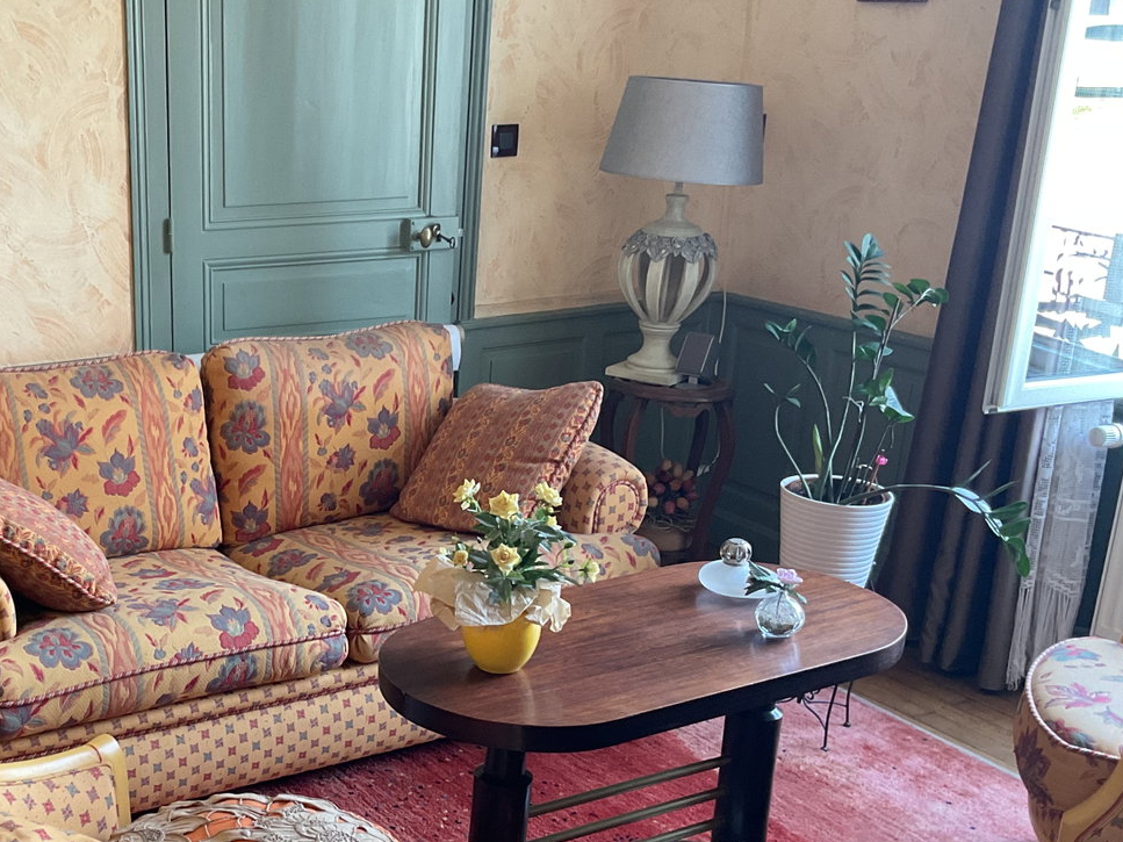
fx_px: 1557
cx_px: 275
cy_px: 570
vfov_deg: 30.0
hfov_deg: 38.6
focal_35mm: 48
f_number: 1.8
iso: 80
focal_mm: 3
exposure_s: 1/60
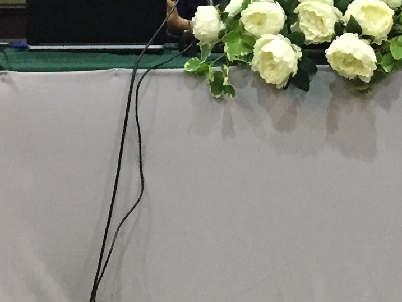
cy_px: -152
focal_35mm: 132
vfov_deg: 10.8
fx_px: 1533
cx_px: 274
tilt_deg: +1.8
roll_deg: -0.4
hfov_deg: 14.9
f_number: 2.2
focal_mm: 4.15
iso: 250
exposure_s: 1/25
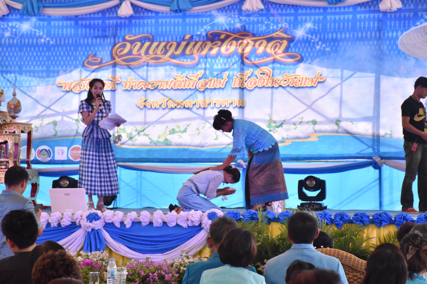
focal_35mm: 120
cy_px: 142
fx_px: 1423
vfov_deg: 11.4
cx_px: 214
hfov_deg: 17.1
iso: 2000
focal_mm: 80
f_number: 8
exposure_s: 1/1600
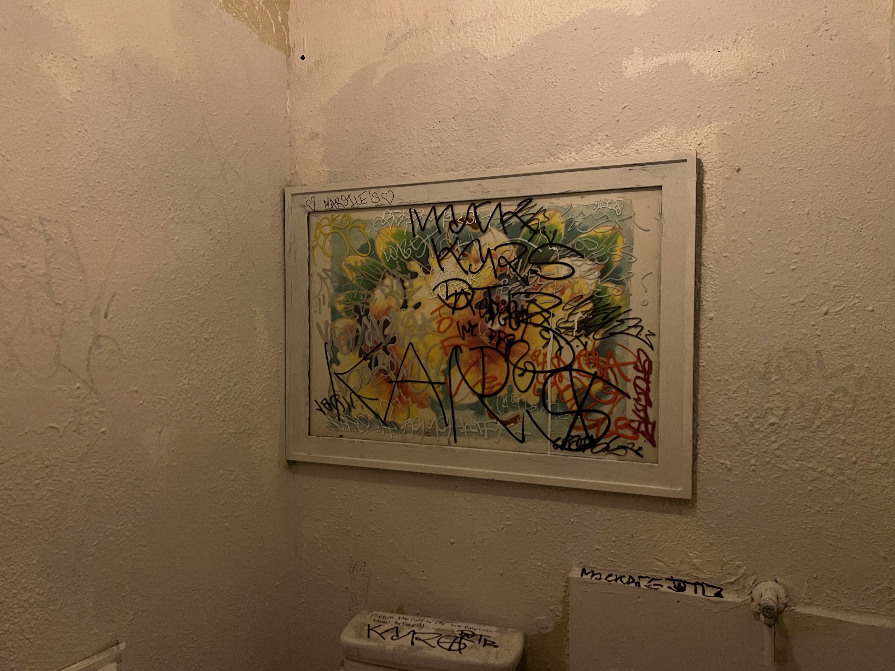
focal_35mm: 27
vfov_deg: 51.3
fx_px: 698
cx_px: 442
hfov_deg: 65.3
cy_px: 345
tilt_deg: -1.8
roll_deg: +1.1
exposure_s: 1/60
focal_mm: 5.1
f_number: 1.6
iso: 250
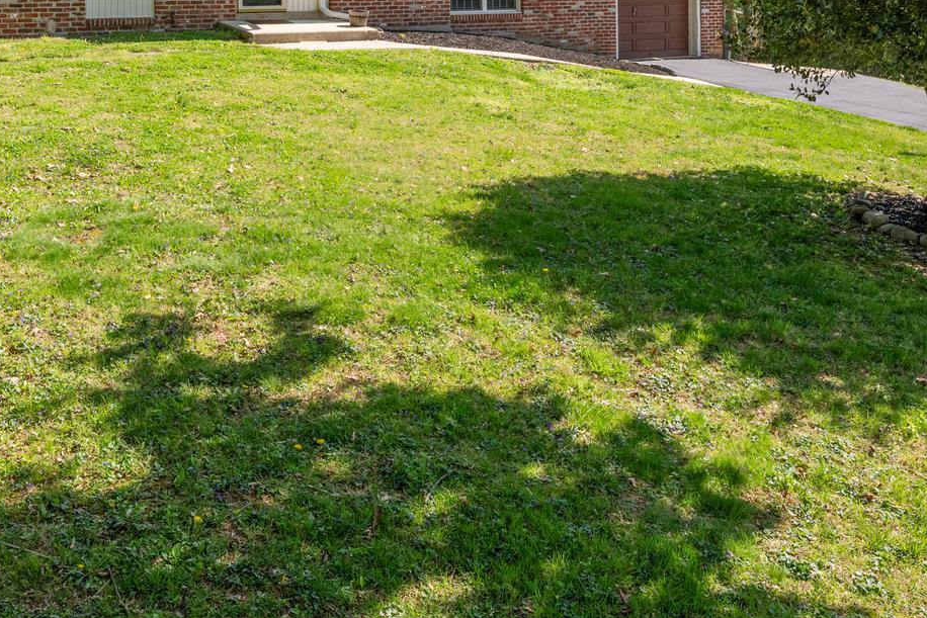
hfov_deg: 49.0
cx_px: 361
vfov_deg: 31.4
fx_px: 1007
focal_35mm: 39
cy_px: -8
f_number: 7.1
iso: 320
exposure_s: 1/640
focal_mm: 17.5
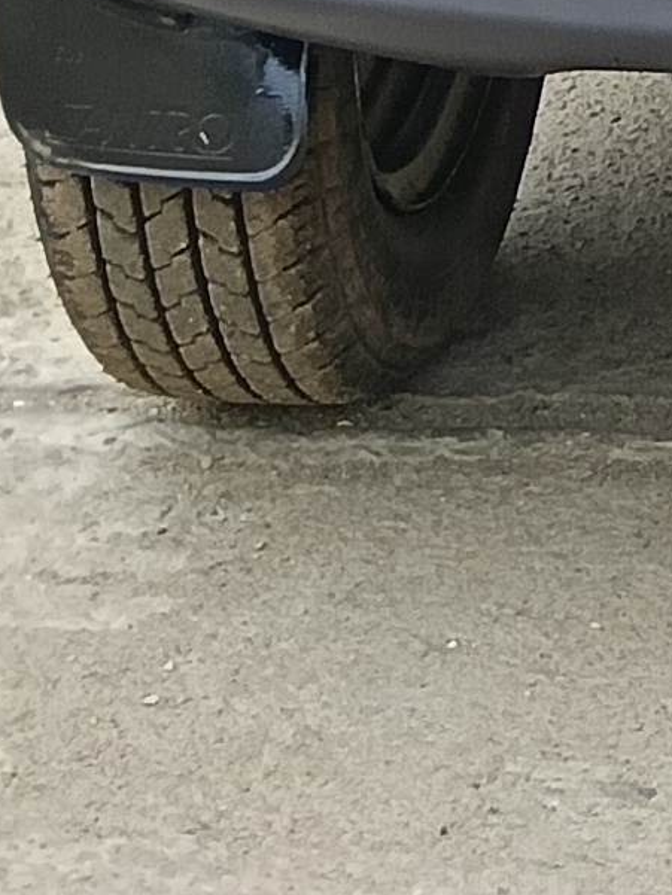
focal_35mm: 184
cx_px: 1611
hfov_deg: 7.5
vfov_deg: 9.1
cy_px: -1619
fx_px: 4761
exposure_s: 1/208
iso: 50
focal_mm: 3.98
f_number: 1.8
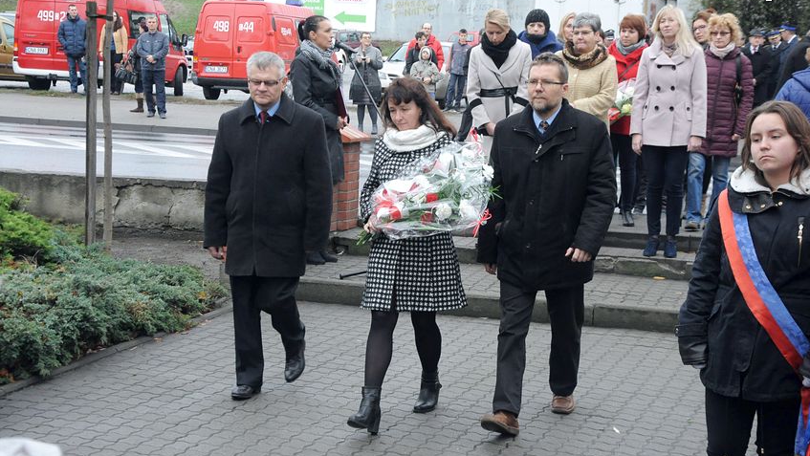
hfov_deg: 33.3
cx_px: 405
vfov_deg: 19.1
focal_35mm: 63
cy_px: 225
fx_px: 1353
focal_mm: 40
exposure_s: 1/250
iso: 1600
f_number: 8
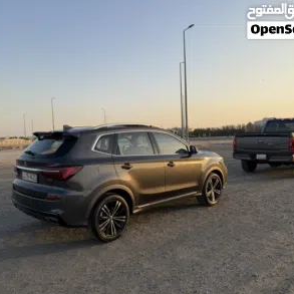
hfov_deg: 55.4
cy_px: 150
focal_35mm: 29
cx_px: 123
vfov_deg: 55.6
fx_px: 279
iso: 80
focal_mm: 6.76
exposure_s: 1/1464
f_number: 1.78
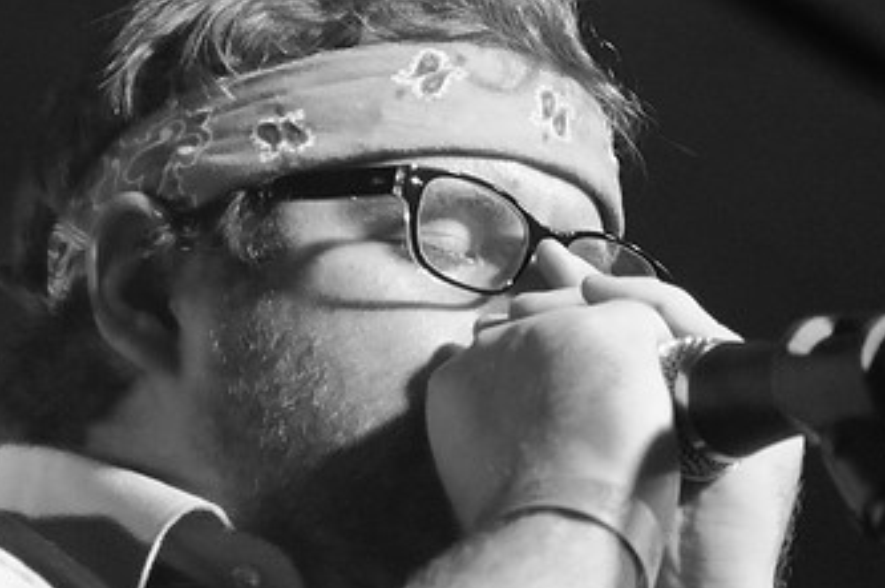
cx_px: 542
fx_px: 8024
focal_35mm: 327
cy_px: 331
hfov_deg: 6.3
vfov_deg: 4.2
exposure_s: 1/200
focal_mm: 125
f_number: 4
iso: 1600
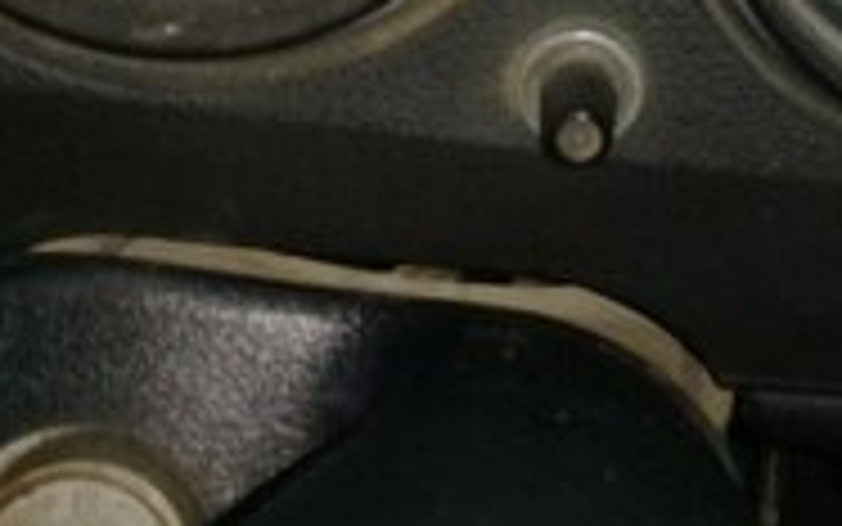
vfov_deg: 13.6
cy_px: -382
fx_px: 1997
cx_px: 644
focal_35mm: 87
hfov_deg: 23.5
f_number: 2.2
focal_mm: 3.3
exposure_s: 1/33
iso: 64
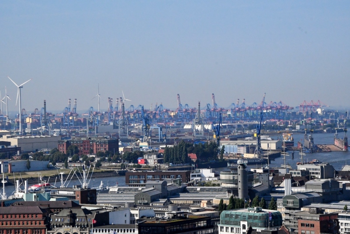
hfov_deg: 17.1
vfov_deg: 11.4
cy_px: 117
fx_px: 1167
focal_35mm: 120
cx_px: 175
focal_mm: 80
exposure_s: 1/4000
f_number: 16
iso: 4000
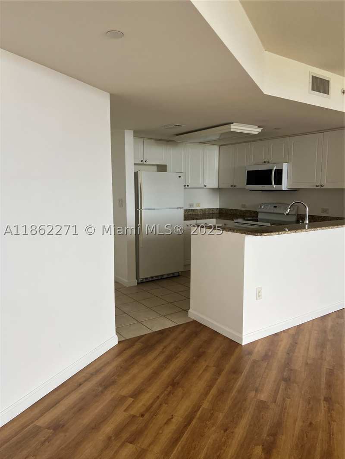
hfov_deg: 53.1
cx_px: 172
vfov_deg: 67.3
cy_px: 230
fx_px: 345
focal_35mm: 26
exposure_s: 1/121
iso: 125
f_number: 1.5
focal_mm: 5.7
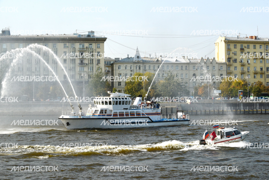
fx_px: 523
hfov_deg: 28.8
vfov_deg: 19.5
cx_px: 134
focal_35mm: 70
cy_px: 90
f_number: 11
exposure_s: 1/1000
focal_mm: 70
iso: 720
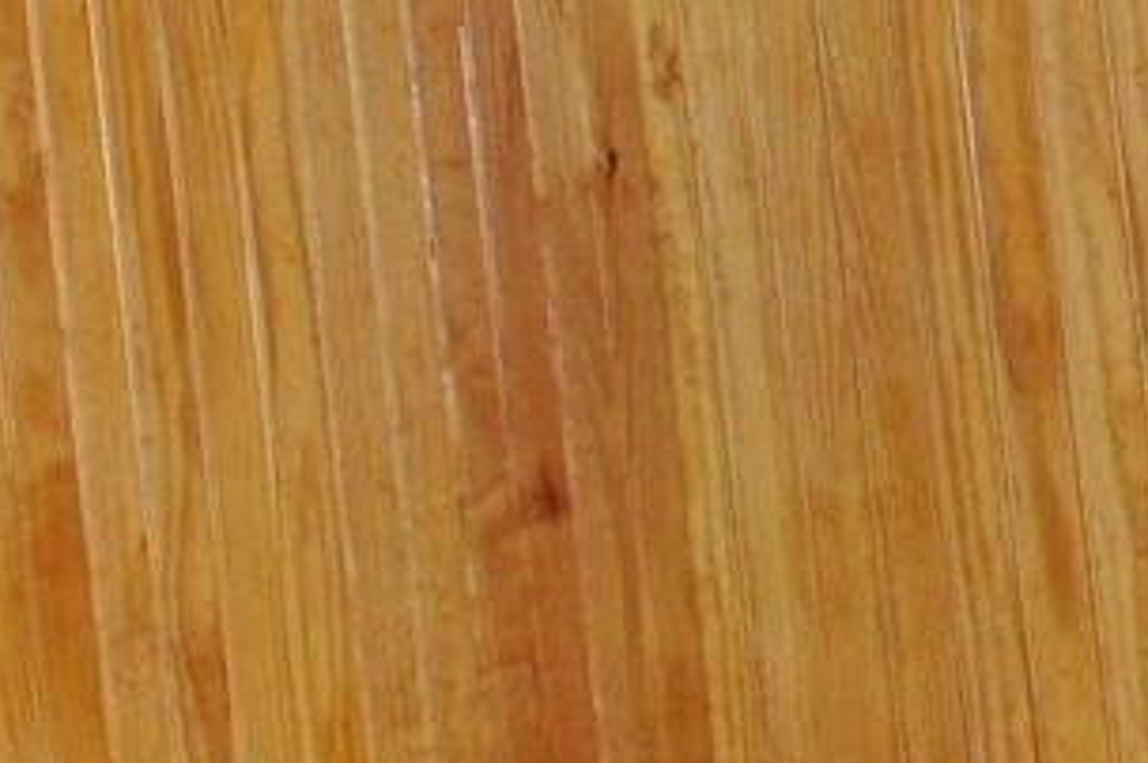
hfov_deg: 10.7
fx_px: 6148
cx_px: 804
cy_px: -176
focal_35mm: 193
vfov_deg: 7.0
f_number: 3.5
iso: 800
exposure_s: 1/60
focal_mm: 18
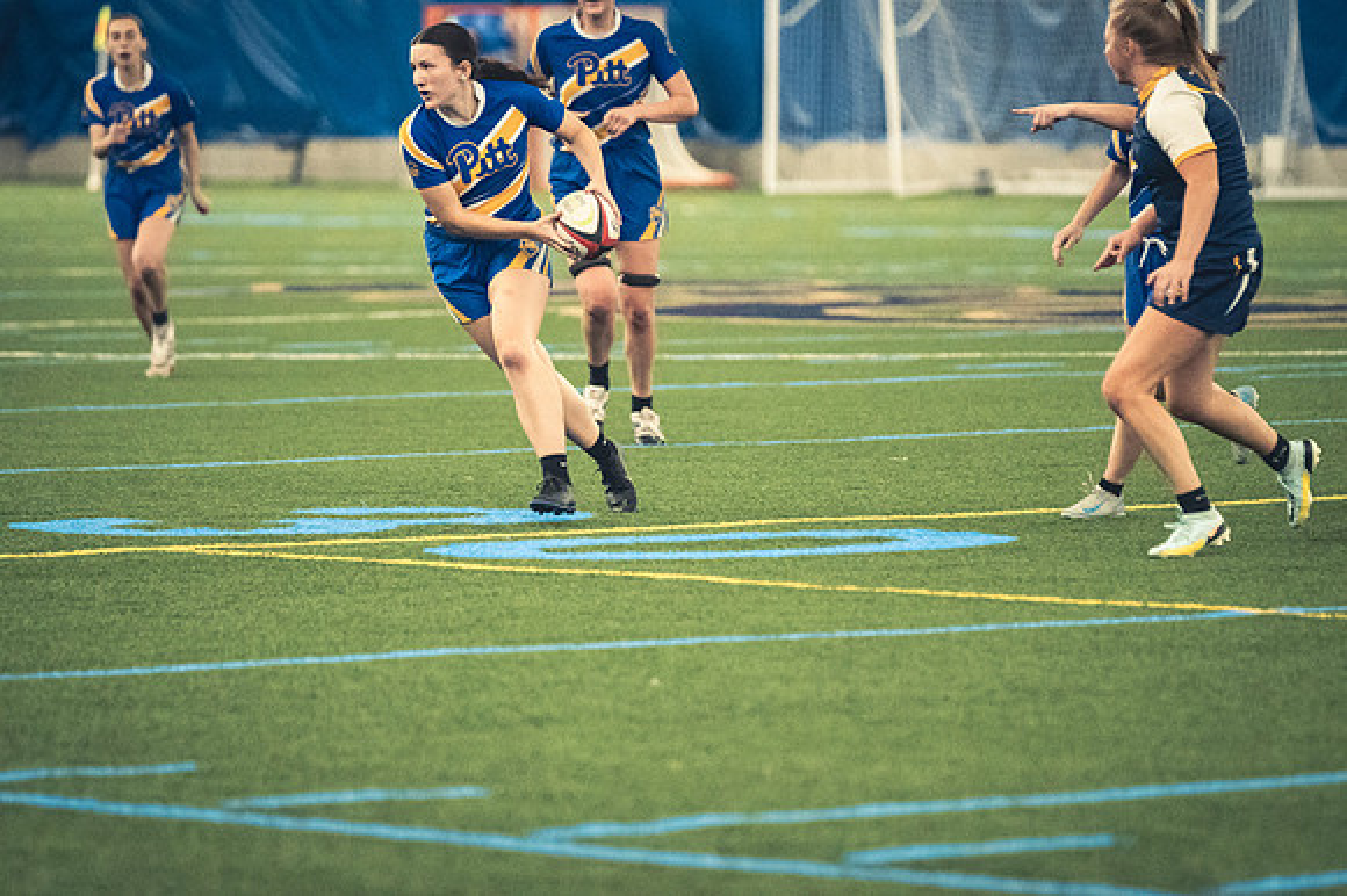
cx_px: 674
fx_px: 11218
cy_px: 448
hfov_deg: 6.9
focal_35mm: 300
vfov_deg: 4.6
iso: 12800
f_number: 2.8
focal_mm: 200
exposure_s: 1/500
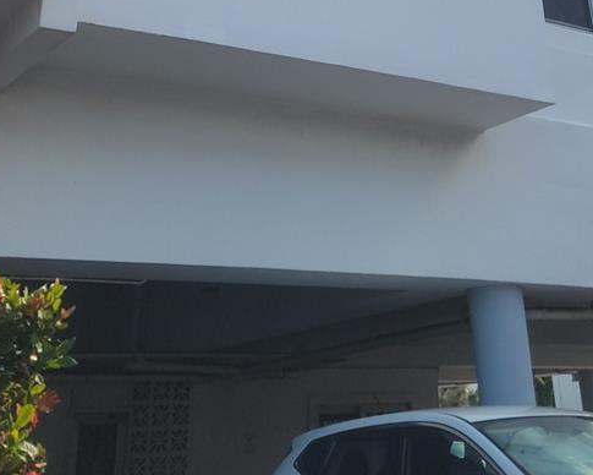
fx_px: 1018
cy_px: -162
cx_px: 381
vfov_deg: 23.0
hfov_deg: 32.3
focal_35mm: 58
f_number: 1.8
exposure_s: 1/293
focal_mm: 6.7
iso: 16
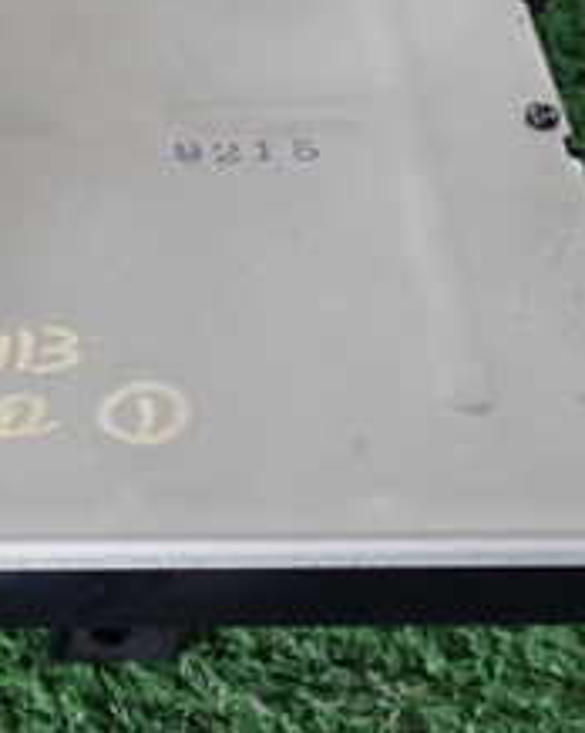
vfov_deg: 22.2
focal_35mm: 86
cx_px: 37
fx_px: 1864
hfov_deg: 17.5
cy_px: 259
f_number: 2.4
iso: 200
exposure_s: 1/60
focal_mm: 5.79
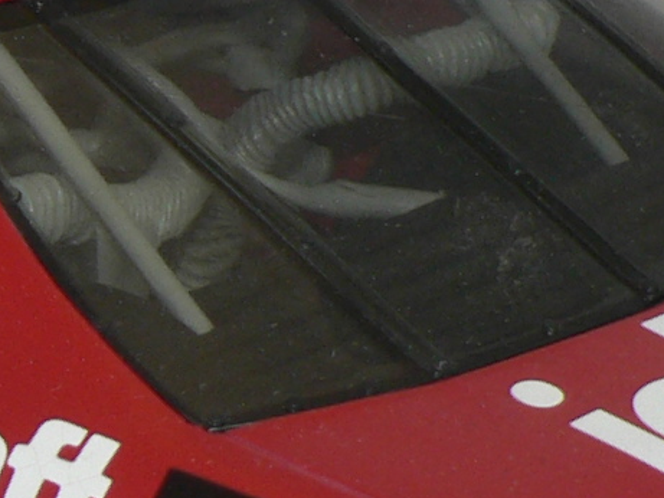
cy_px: 219
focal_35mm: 350
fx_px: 6715
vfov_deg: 4.2
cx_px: -265
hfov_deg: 5.6
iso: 80
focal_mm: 10.5
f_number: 3.2
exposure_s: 1/60
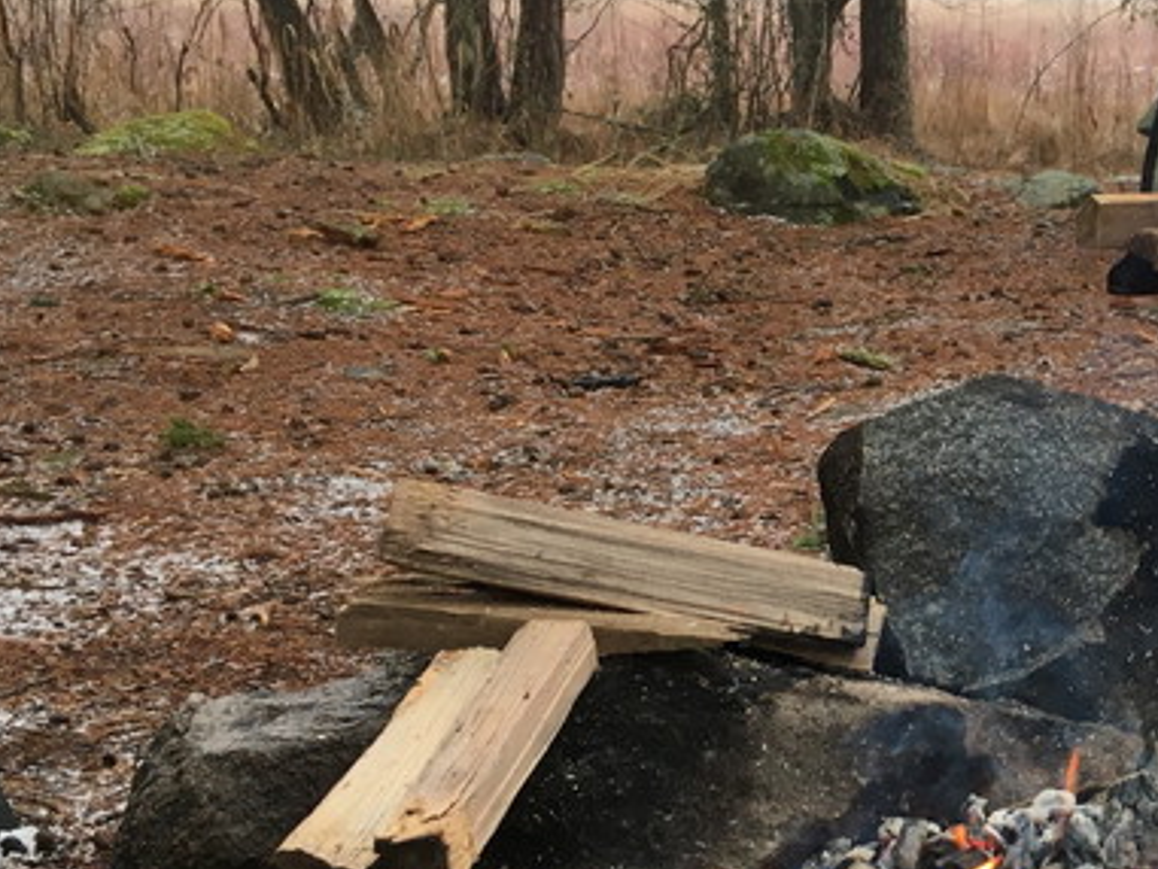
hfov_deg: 24.8
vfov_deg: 20.1
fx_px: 2443
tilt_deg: -12.3
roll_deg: -1.3
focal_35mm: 73
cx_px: 1280
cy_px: 550
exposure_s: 1/33
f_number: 2.2
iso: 25
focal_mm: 4.15
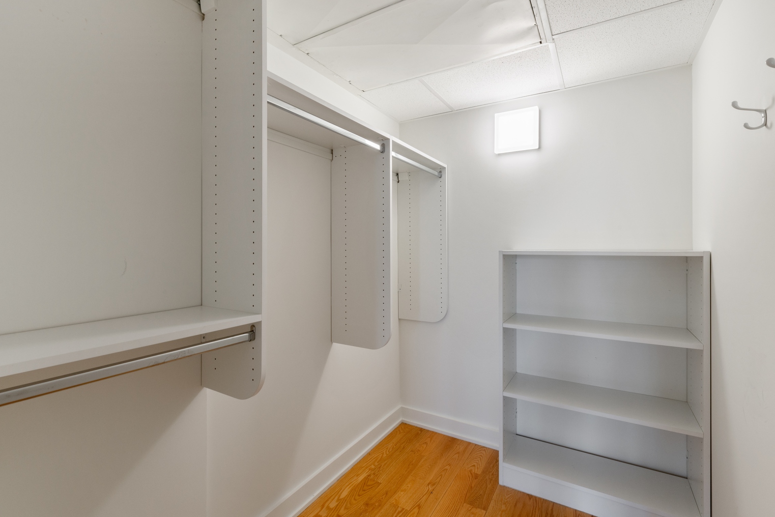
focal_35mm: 17
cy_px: 246
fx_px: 366
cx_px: 365
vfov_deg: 70.4
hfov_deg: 93.2
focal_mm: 16
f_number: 9
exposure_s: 1/8
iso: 400
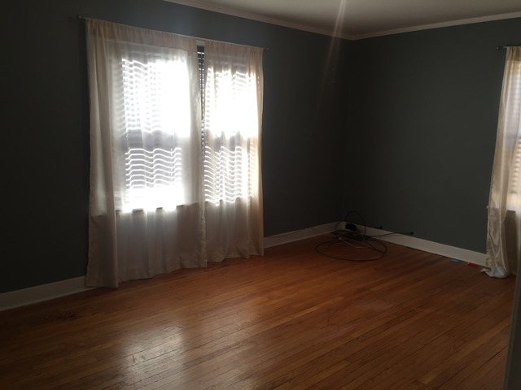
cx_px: 260
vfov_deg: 48.2
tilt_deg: -8.7
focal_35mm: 29
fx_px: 436
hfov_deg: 61.7
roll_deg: -2.0
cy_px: 195
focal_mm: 4.15
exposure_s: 1/30
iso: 40
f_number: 2.2
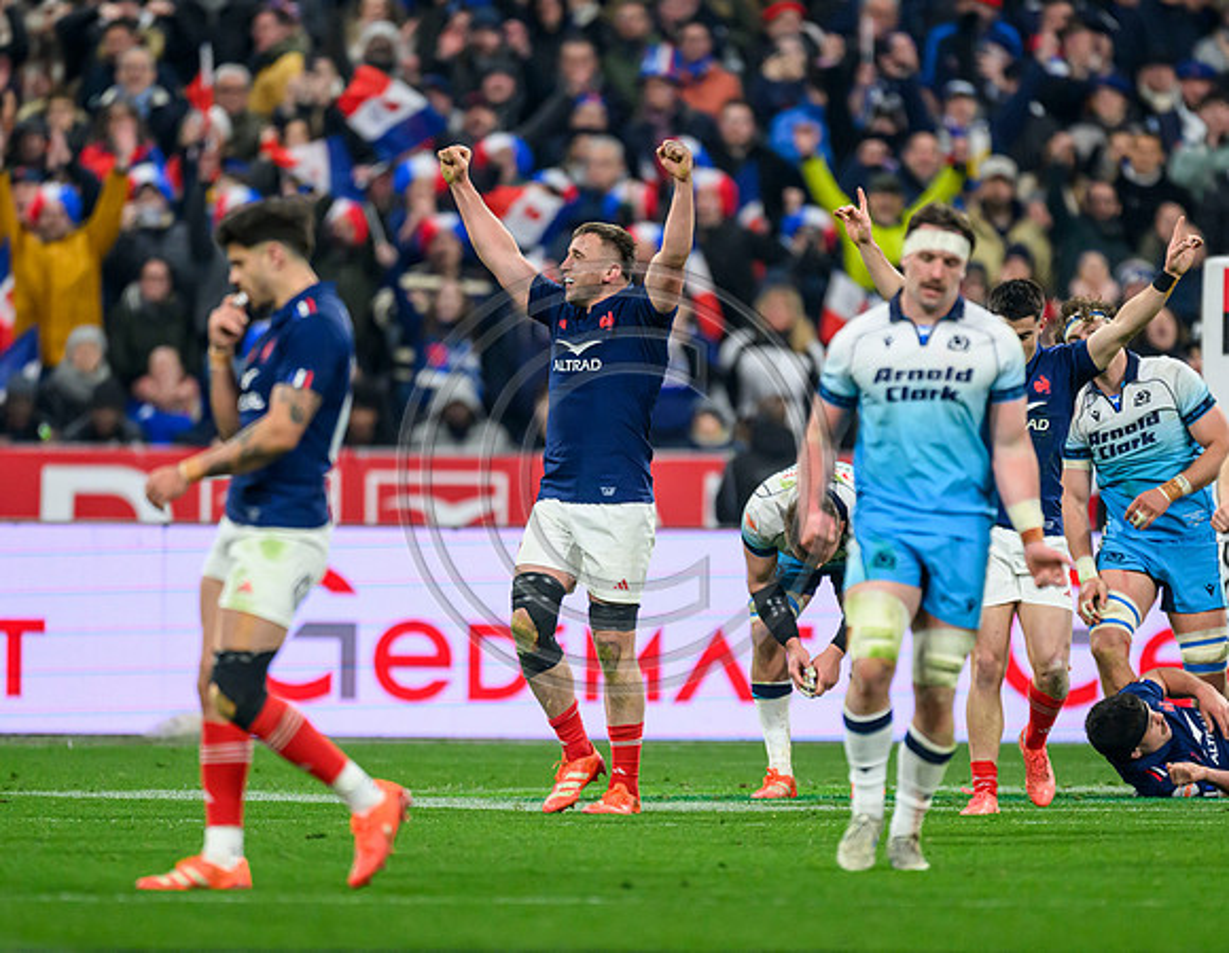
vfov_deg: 2.0
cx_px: 637
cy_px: 536
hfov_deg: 2.6
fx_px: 27528
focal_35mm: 766
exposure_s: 1/1600
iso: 3200
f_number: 4
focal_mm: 560
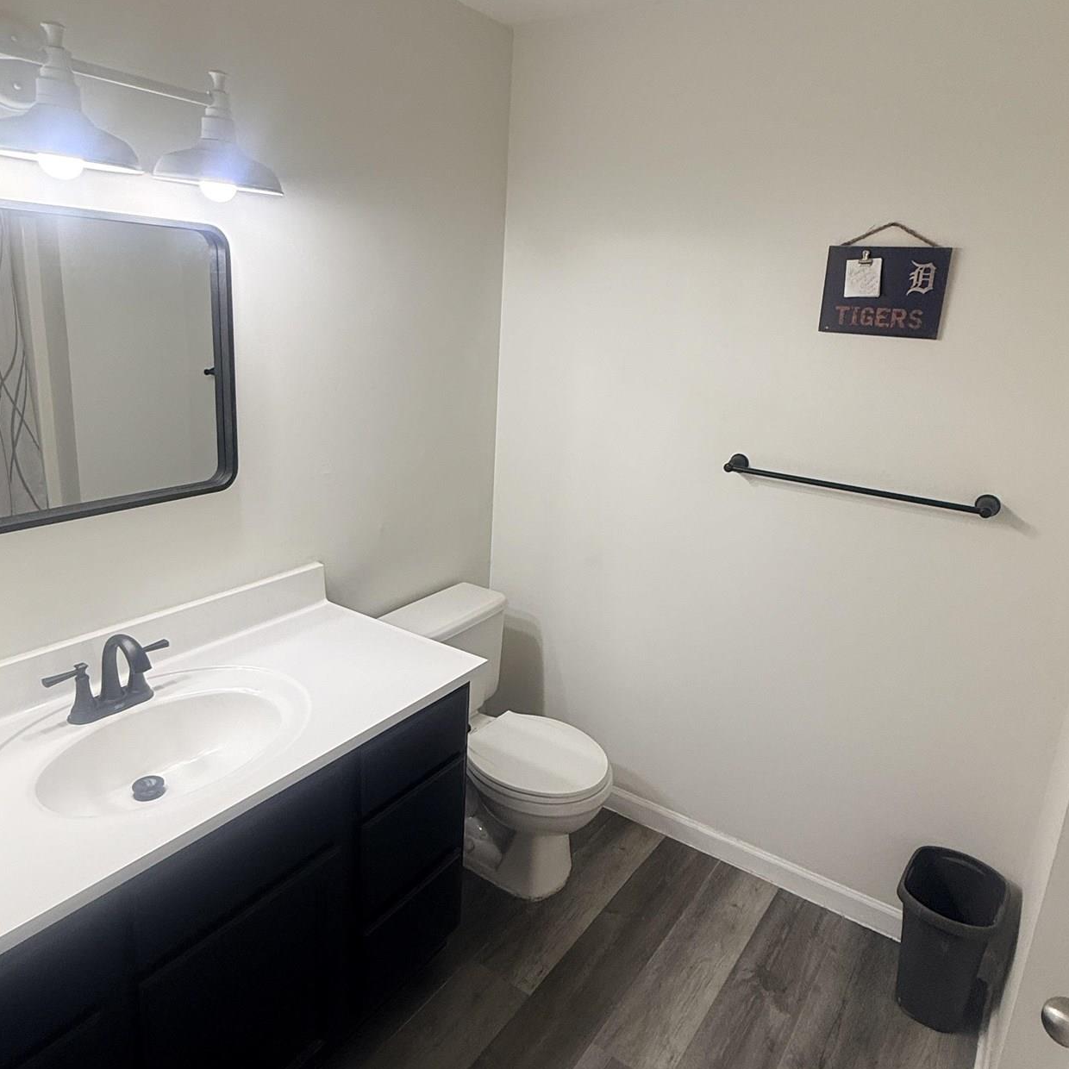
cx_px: 535
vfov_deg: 67.2
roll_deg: -3.5
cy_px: 508
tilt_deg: -14.7
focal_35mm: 23
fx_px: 804
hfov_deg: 67.3
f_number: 2.2
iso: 125
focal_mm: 2.22
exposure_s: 1/120
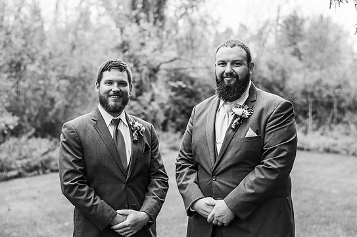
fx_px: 614
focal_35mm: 62
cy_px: 121
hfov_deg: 32.4
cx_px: 183
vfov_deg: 21.9
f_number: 2.8
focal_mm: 58
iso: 500
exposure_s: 1/1000
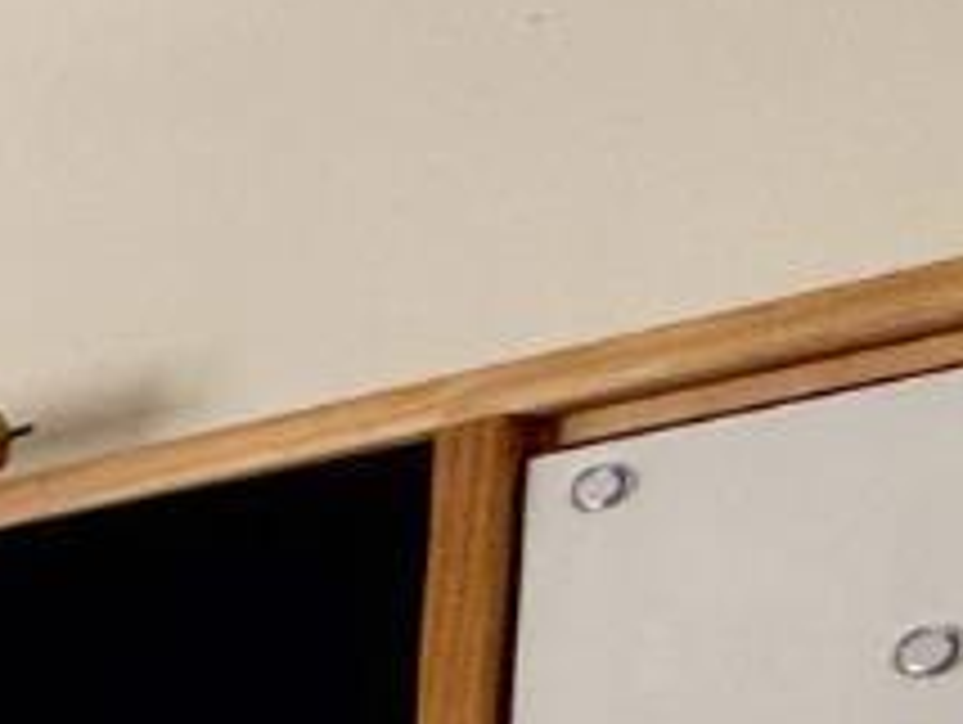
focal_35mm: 98
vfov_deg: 13.5
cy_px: 1315
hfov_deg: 11.1
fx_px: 2729
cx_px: -1994
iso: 100
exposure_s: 1/99
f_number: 2.2
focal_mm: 2.22
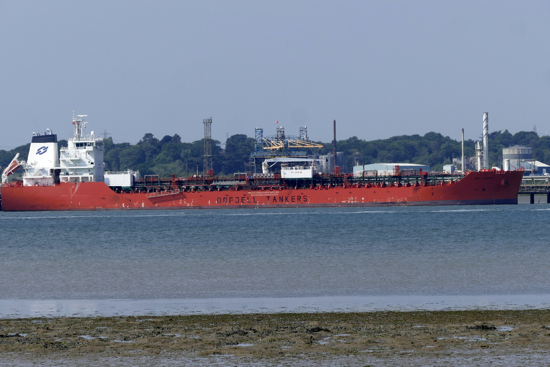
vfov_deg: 4.6
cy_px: 176
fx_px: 4568
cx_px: 259
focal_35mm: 299
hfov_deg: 6.9
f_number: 7.1
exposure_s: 1/640
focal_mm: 101.88
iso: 125
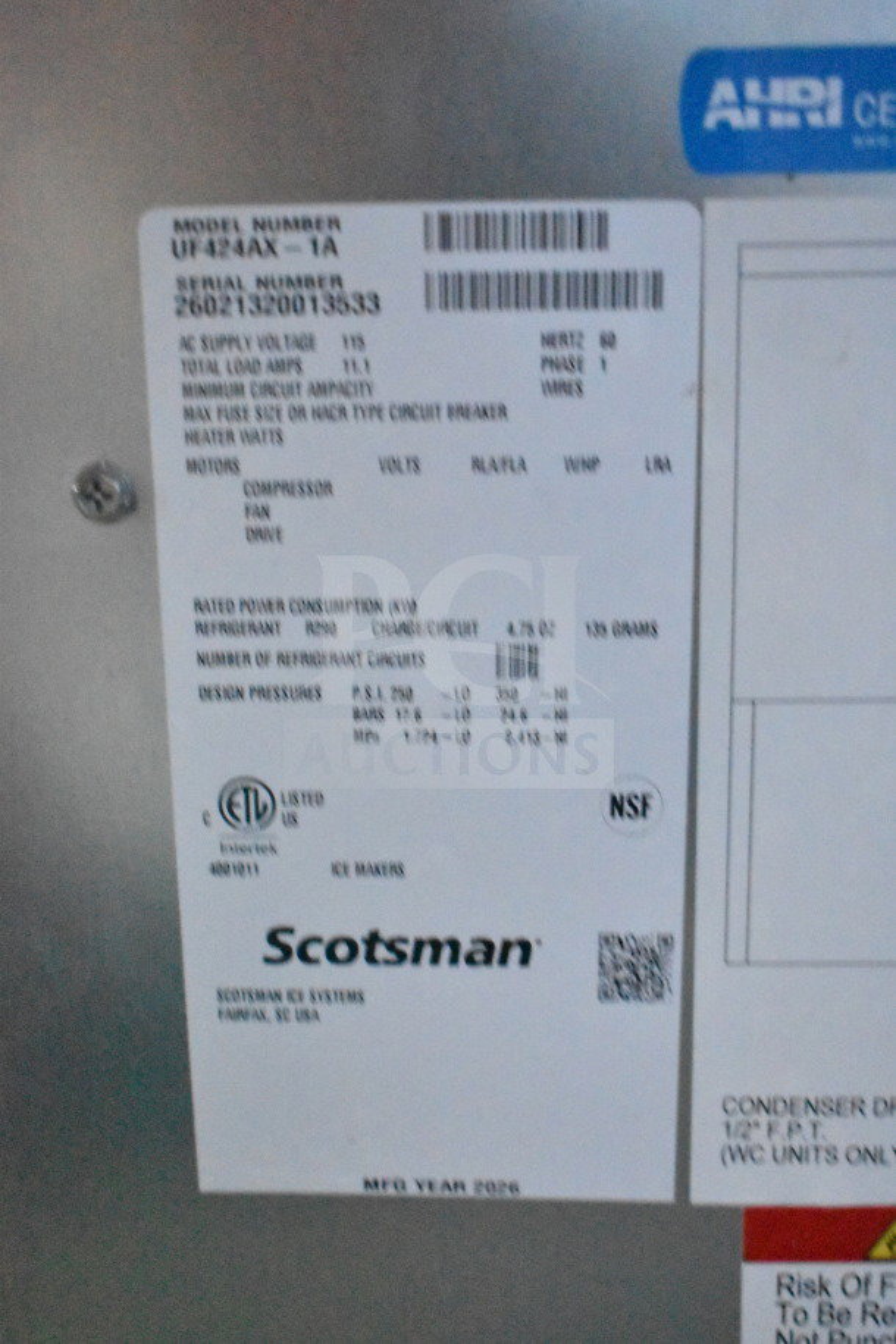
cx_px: 448
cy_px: 672
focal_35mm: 42
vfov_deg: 46.4
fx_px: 1568
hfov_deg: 31.9
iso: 25600
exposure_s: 1/40
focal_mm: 28
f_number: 4.2
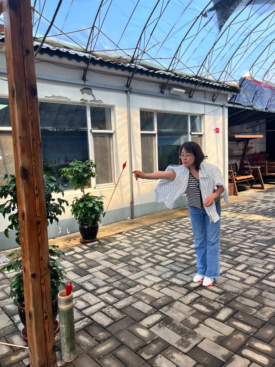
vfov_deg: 67.3
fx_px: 275
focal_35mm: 26
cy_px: 184
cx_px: 138
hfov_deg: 53.1
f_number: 1.6
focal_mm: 5.1
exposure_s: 1/943
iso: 50
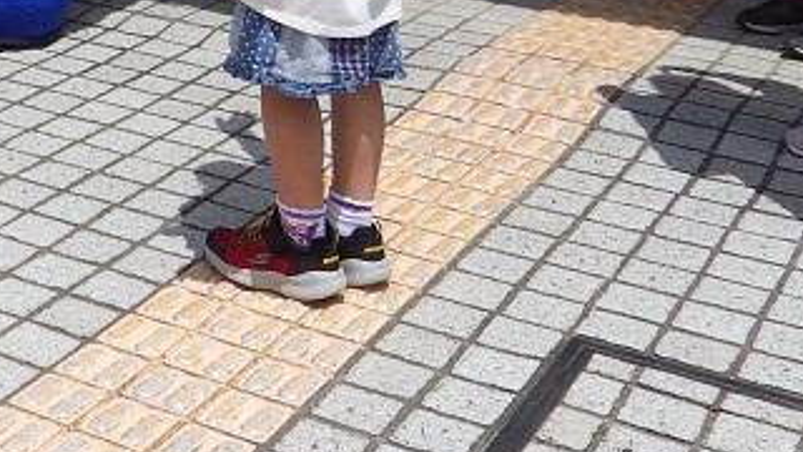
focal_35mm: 75
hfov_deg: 26.8
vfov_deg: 14.1
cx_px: 10
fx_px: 1597
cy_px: -382
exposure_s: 1/250
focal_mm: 4
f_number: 9.7
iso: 100
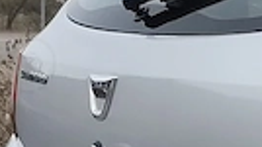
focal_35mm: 187
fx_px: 1298
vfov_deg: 6.4
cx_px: 526
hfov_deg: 10.6
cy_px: 233
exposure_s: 1/271
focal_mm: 6.19
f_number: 1.65
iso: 50
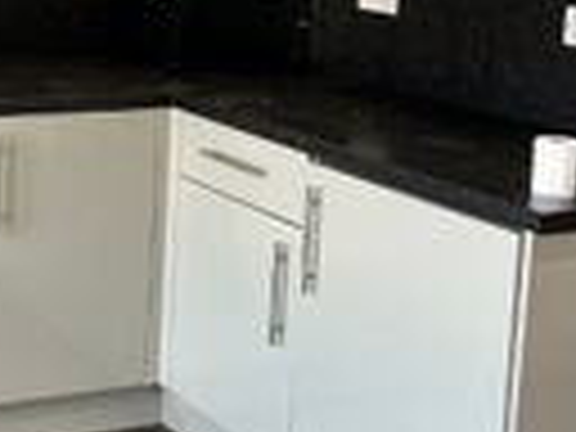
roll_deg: -1.9
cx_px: -36
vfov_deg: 18.0
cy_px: 54
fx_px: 1348
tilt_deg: -7.9
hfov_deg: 22.9
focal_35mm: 81
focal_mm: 5.7
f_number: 1.5
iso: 50
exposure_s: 1/100
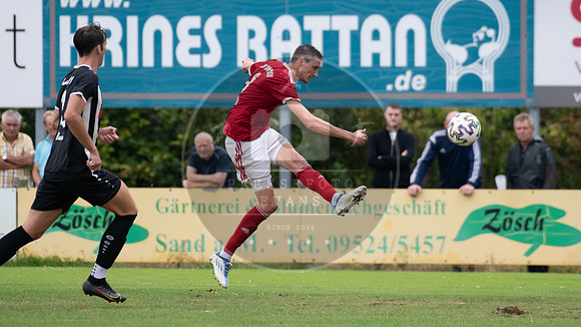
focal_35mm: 442
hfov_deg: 4.9
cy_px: 142
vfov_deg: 2.7
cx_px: 336
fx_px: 6804
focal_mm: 360
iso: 1600
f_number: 5.6
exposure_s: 1/1600
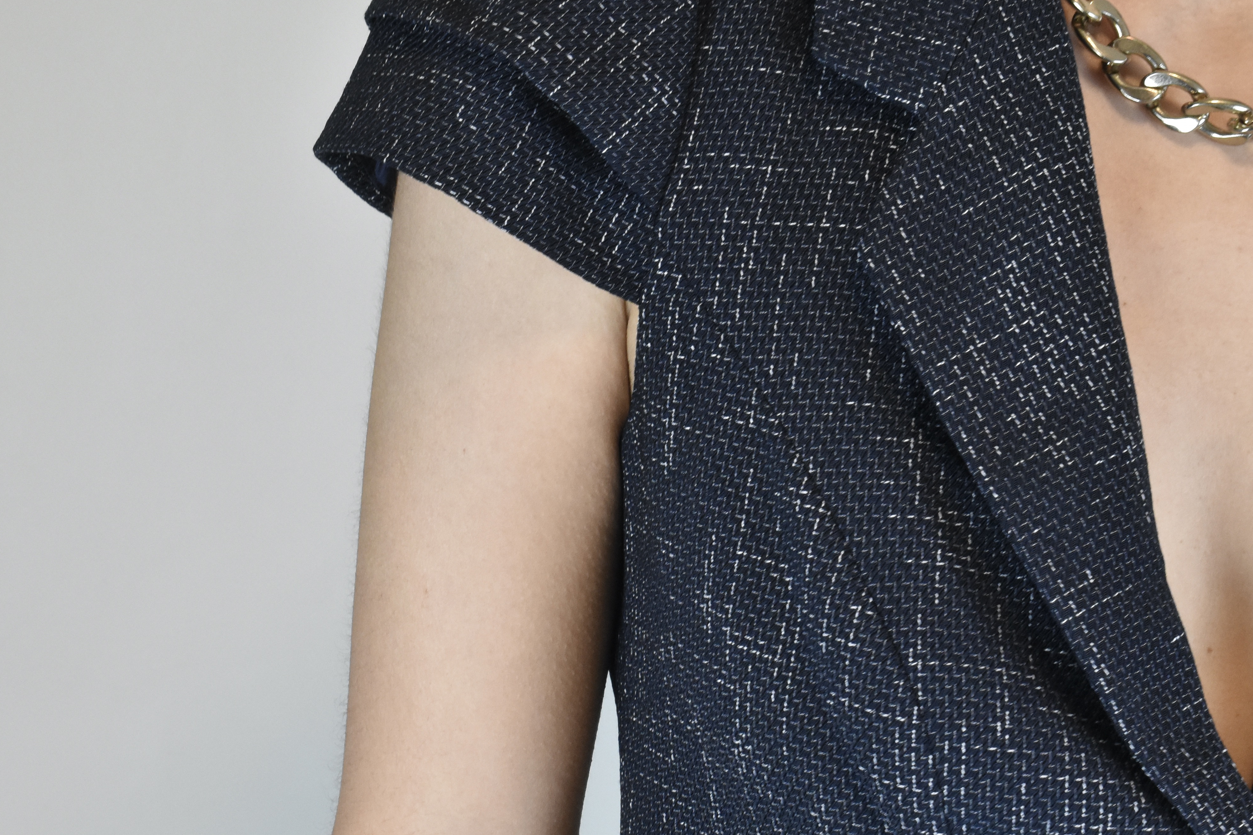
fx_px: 3167
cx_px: 621
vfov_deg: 15.0
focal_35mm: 91
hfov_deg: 22.4
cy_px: 454
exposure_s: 1/50
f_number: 13
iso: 1600
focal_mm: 40
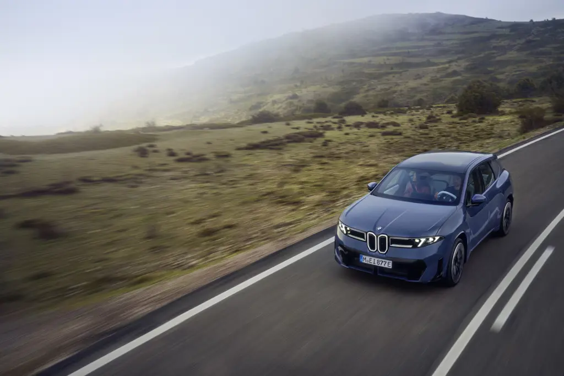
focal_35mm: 35
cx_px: 282
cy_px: 188
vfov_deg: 37.8
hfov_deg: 54.4
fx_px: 548
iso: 100
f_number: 8
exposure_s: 1/30
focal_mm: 35
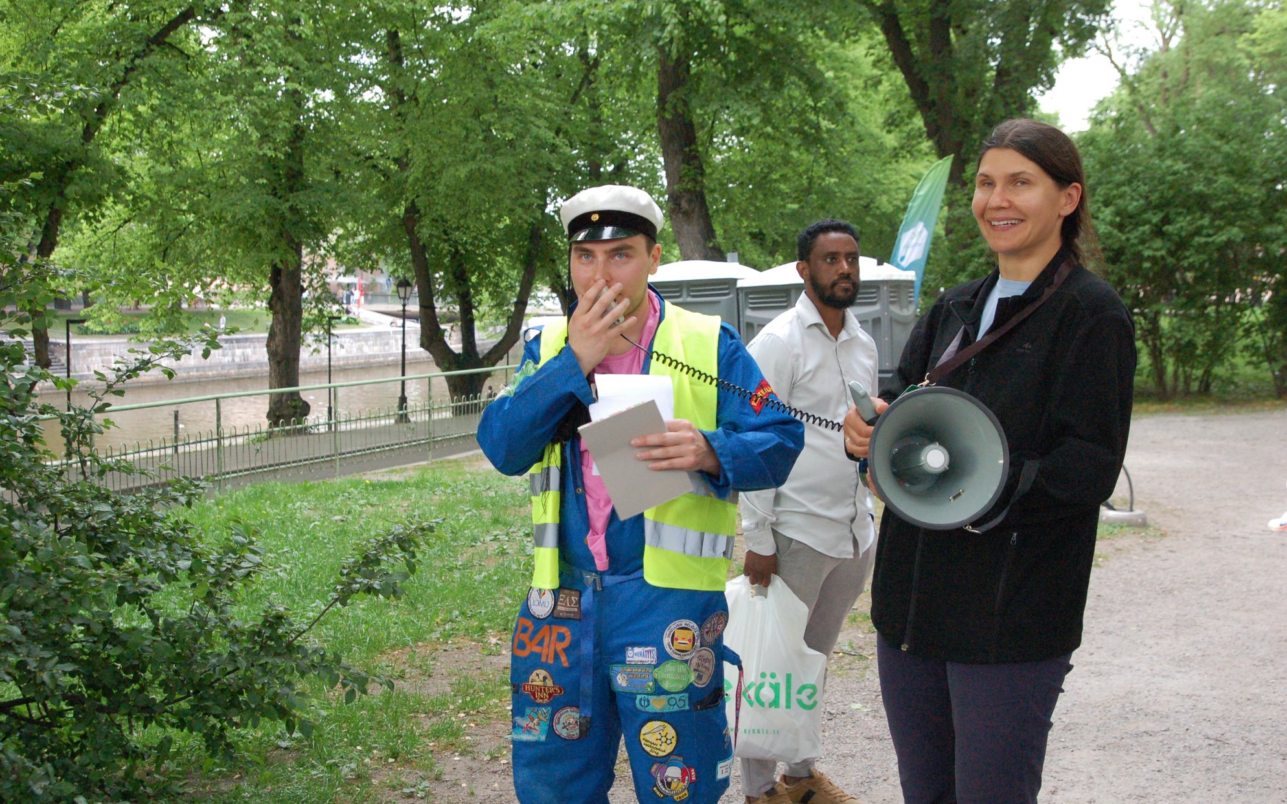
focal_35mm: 42
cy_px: 423
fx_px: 1456
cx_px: 644
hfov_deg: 47.7
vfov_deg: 30.9
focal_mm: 27
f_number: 7.1
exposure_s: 1/125
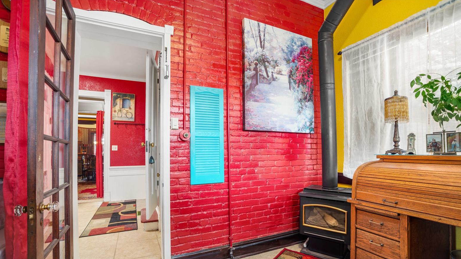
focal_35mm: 16
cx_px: 232
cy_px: 155
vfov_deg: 66.5
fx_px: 196
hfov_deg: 99.4
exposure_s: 1/2
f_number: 8
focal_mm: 15
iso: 200
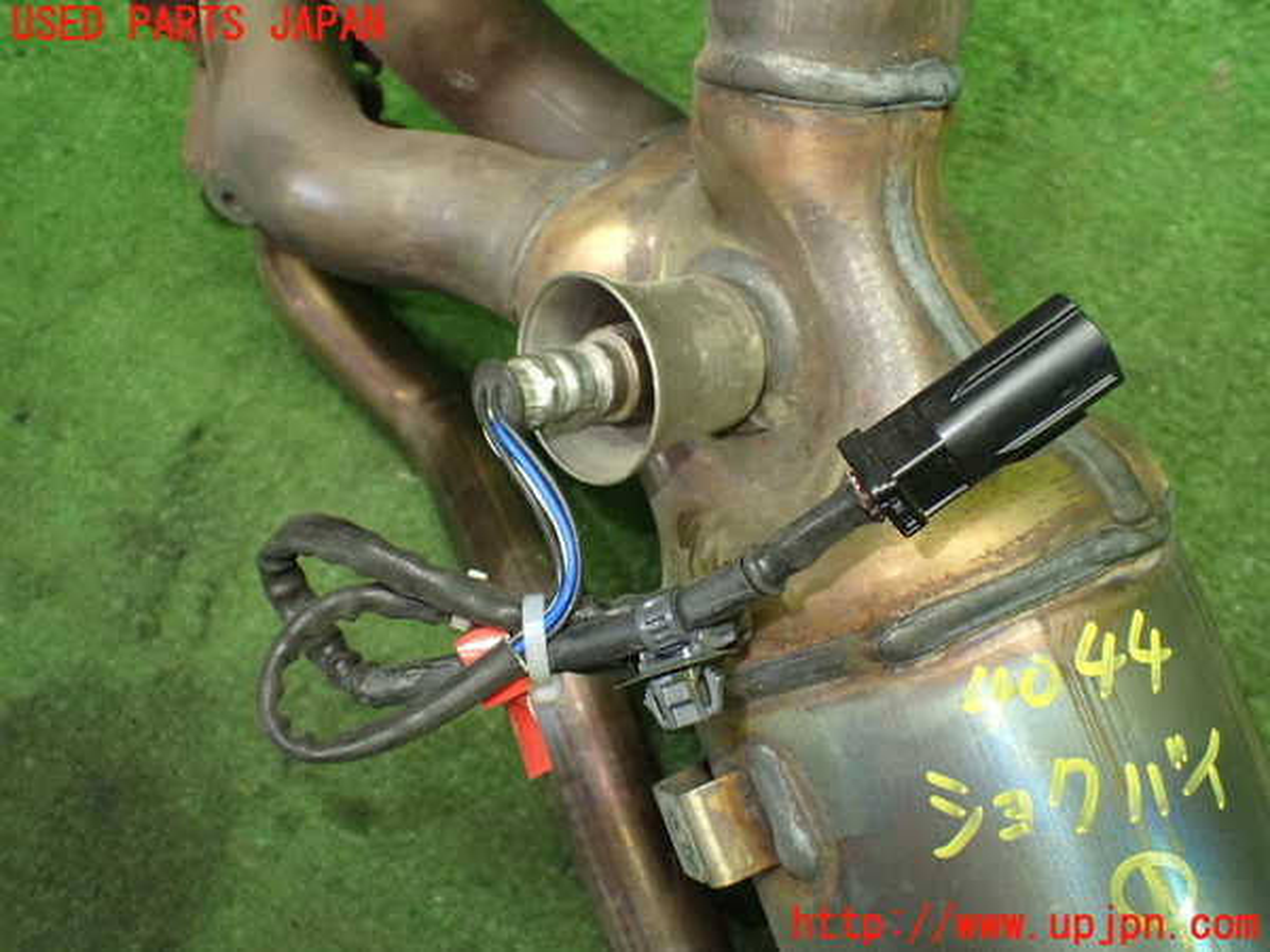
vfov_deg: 46.8
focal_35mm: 30
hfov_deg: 60.0
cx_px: 635
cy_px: 476
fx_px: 1101
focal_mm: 5.4
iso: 800
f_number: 2.3
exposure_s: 1/100
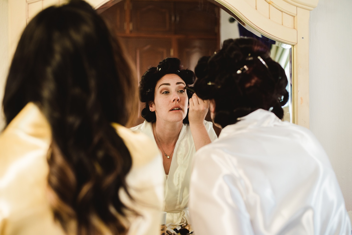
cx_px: 176
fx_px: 489
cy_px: 118
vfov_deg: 27.0
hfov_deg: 39.6
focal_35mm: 50
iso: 400
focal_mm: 50
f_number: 2.2
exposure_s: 1/250
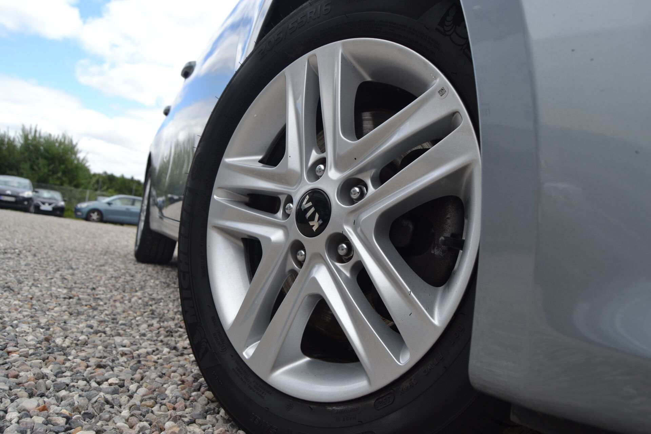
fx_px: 488
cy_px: 217
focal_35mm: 27
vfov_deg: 47.9
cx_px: 326
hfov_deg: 67.4
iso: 100
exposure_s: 1/200
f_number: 7.1
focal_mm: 18
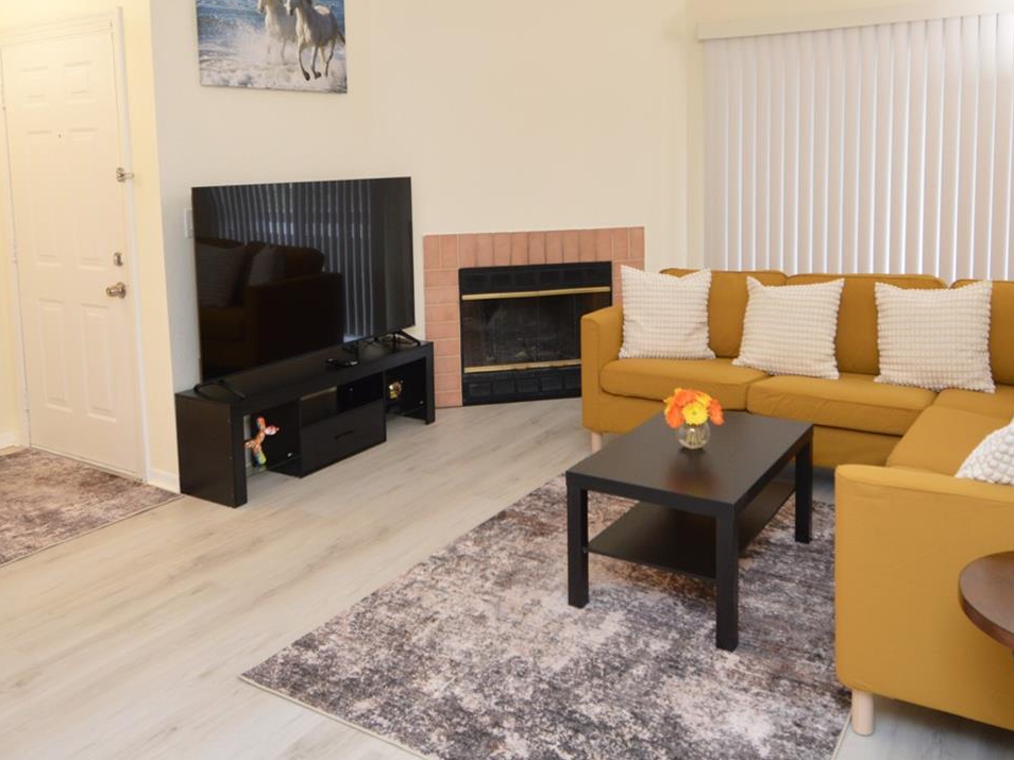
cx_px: 507
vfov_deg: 47.5
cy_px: 260
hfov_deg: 61.7
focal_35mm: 29
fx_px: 849
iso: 450
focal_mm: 12
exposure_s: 1/60
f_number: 4
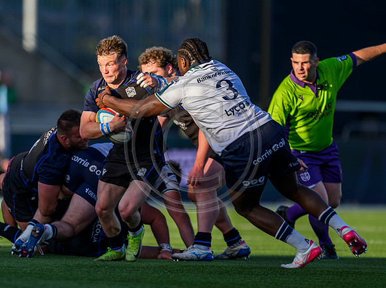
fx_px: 8229
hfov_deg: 2.7
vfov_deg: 2.0
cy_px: 138
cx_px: 128
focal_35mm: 740
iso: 500
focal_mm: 560
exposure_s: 1/1250
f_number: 4
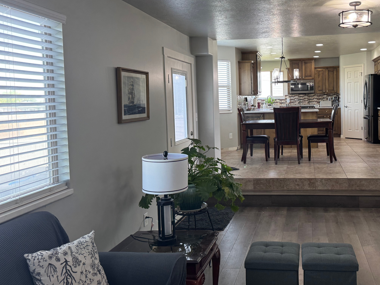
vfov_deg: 41.6
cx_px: 264
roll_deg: +1.2
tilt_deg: -2.7
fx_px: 373
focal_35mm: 34
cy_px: 118
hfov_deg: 52.6
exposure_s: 1/120
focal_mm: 6.76
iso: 160
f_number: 1.78
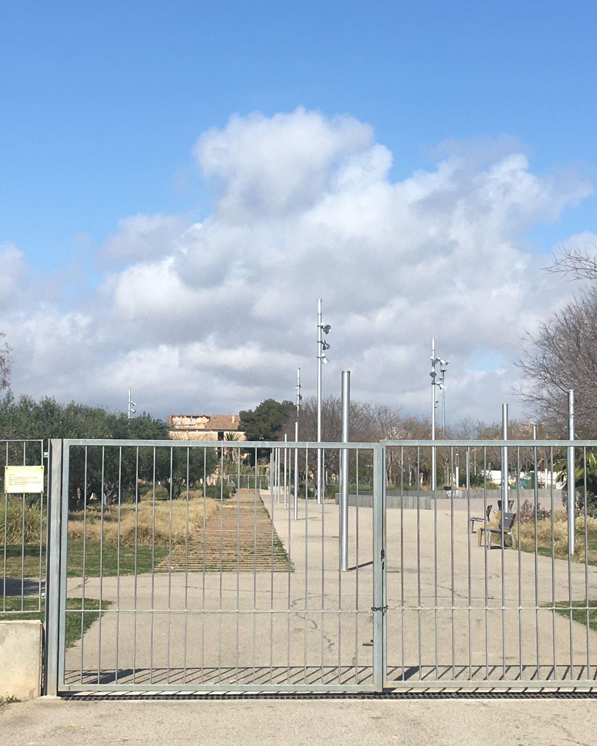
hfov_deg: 23.5
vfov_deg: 29.1
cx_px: 327
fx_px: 1435
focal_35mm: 65
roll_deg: -1.1
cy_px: 386
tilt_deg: +6.7
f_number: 2.2
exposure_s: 1/2331
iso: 25
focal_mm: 4.15
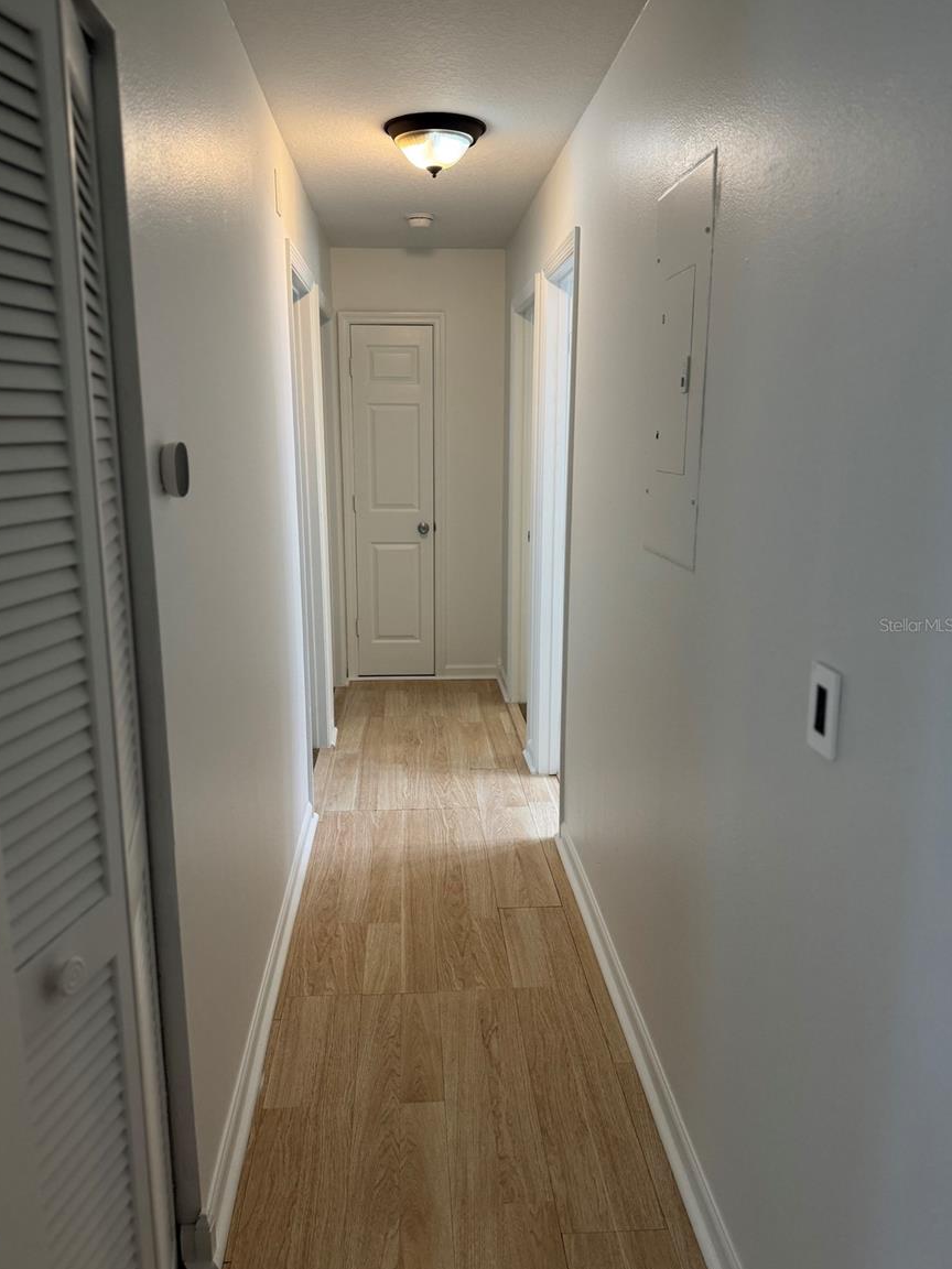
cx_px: 462
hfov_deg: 54.9
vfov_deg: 69.4
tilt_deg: -10.5
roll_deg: +0.0
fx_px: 917
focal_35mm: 25
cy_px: 625
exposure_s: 1/62
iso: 200
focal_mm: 6.76
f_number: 1.78
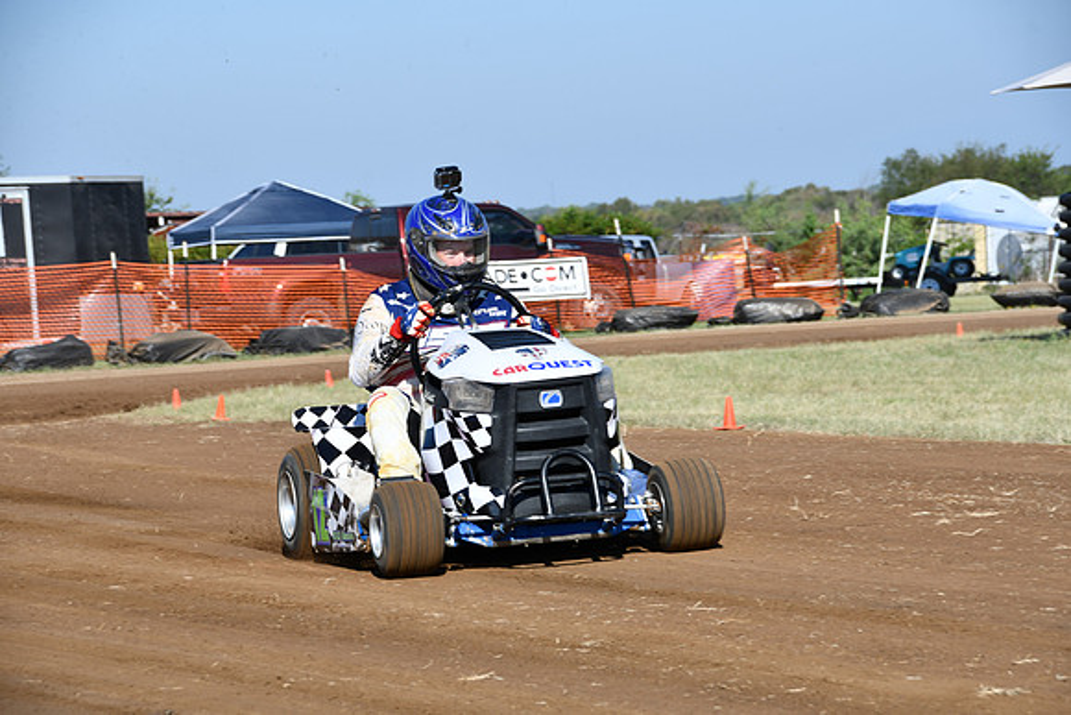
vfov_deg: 10.2
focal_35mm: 135
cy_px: 358
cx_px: 536
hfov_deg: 15.2
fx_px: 4017
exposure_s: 1/320
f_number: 9
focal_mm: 90
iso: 100
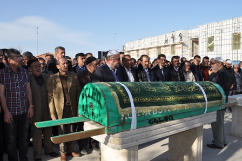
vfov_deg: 39.9
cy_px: 80
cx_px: 121
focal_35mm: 33
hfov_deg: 57.3
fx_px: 222
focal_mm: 22
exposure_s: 1/200
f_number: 11
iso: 200
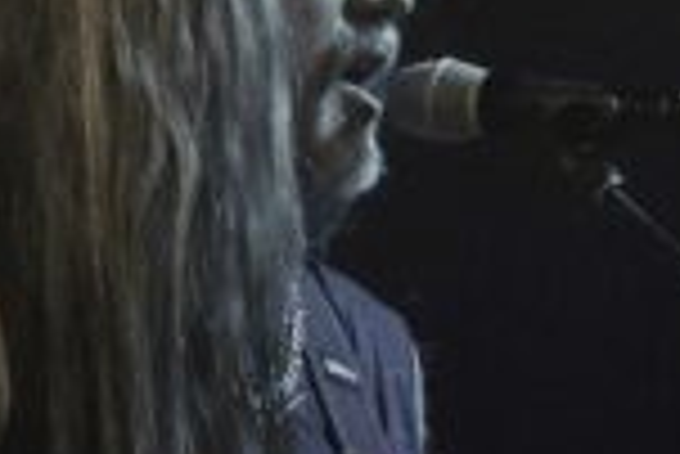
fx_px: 10096
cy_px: 373
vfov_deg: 2.6
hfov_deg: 3.8
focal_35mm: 534
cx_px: 1324
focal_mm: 70
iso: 5000
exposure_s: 1/160
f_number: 5
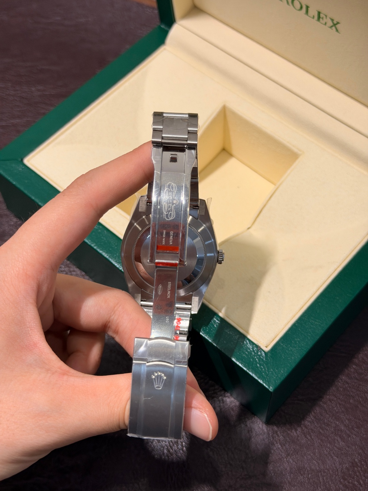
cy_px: 246
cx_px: 184
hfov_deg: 30.3
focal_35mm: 48
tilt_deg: -59.0
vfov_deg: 39.7
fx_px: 680
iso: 64
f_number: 1.78
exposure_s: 1/100
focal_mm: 6.76
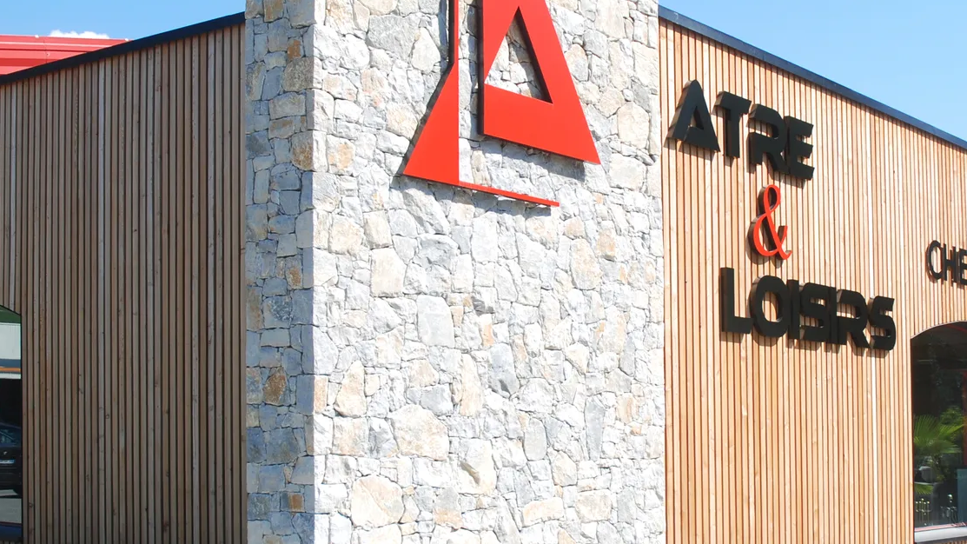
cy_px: 265
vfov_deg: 21.4
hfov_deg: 37.1
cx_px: 582
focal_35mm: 56
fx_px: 1436
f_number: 6.3
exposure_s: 1/160
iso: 100
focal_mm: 22
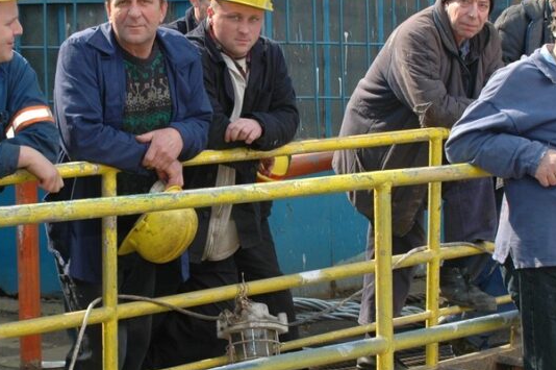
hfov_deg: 14.9
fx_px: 2129
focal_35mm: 138
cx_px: 252
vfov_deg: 9.9
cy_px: 178
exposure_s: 1/160
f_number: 8
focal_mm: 48
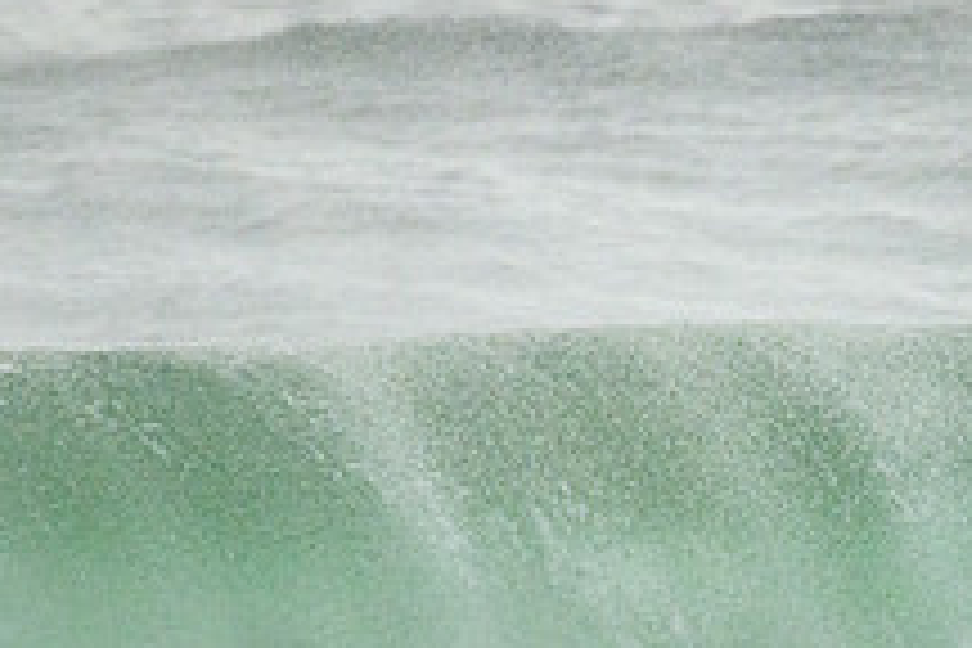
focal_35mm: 2149
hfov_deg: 1.0
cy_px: 740
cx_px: 680
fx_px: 58018
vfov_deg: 0.6
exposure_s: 1/2500
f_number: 11
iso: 1800
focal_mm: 800
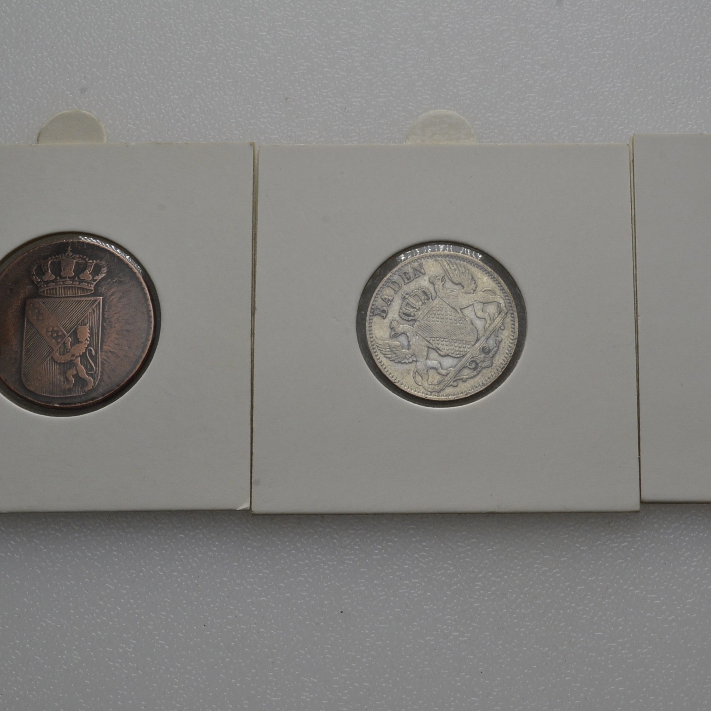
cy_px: 365
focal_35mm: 65
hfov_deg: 26.4
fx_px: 1510
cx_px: 437
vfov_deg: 26.5
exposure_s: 1/250
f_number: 14
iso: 400
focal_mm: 32
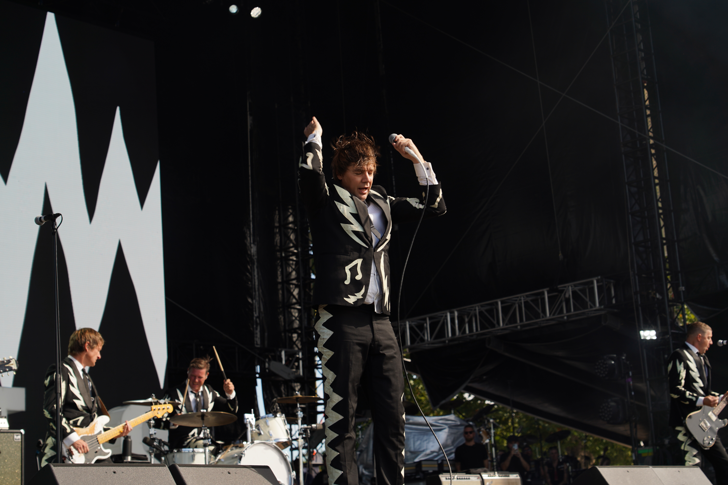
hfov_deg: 31.9
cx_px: 364
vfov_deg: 21.6
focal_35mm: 63
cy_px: 242
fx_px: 1274
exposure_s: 1/250
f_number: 6.3
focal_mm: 63
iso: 100
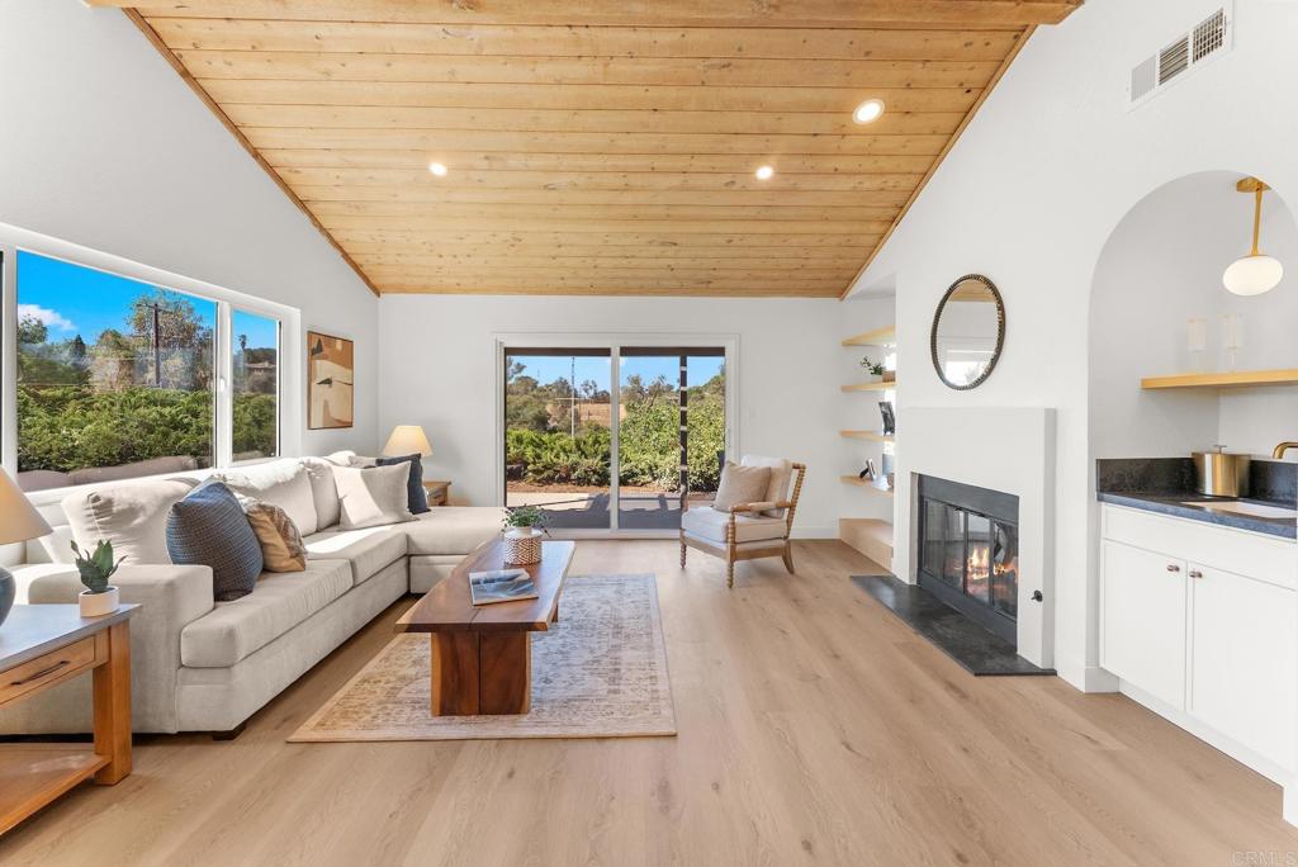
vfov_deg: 81.3
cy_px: 434
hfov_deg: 104.2
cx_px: 649
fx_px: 505
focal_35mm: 14
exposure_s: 1/30
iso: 640
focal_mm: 14
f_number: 10
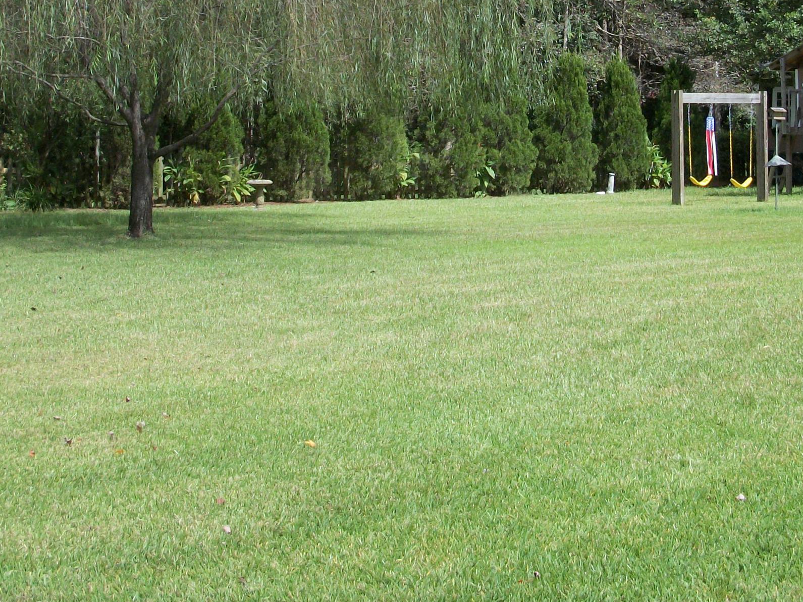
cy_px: 49
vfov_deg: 21.7
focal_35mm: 66
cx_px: 474
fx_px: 1531
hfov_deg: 29.3
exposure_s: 1/800
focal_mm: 6.3
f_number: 3.1
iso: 80
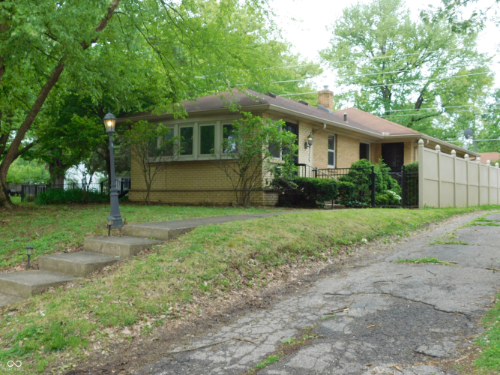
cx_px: 250
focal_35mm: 40
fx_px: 578
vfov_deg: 35.9
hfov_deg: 46.8
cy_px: 188
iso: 125
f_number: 3.6
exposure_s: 1/200
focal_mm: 7.1
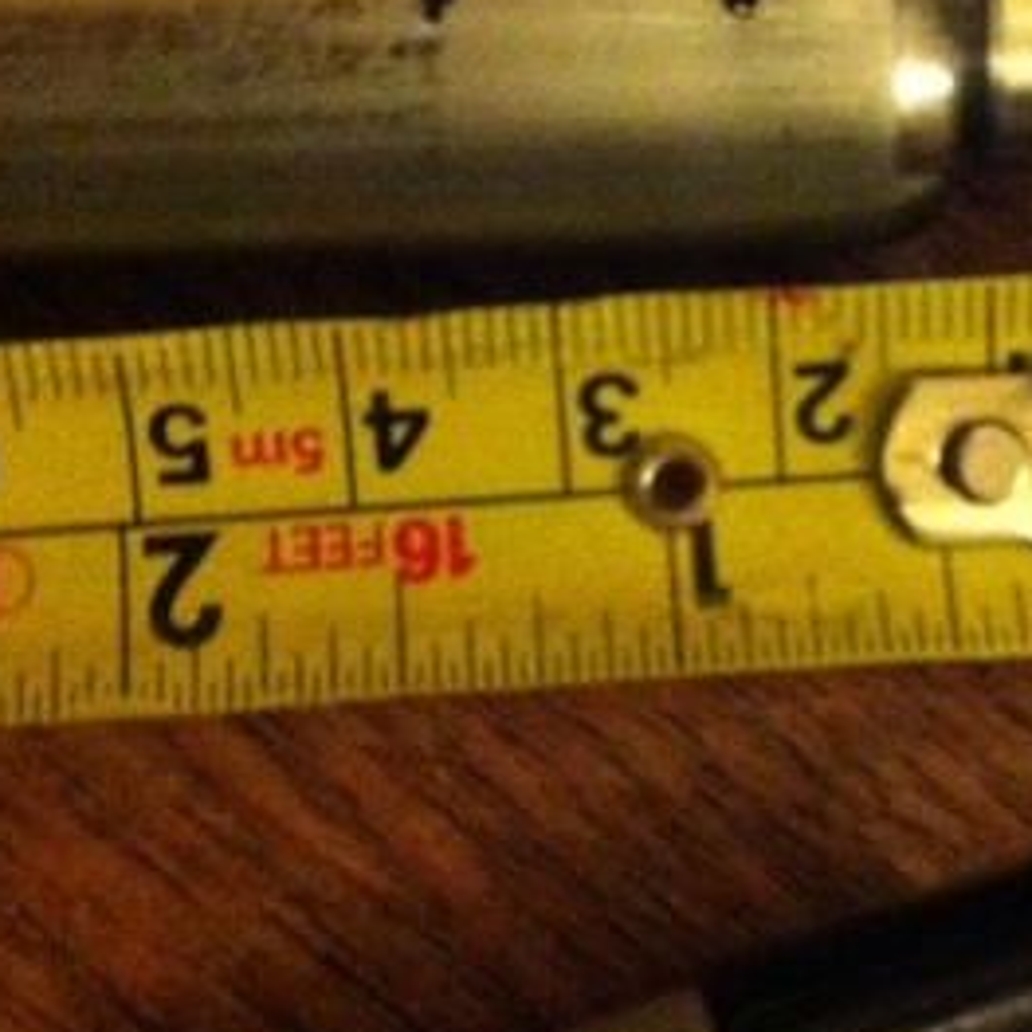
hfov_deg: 18.5
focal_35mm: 94
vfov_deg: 18.3
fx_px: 3171
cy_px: 212
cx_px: 651
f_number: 2.8
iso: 1000
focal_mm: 3.85
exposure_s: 1/15
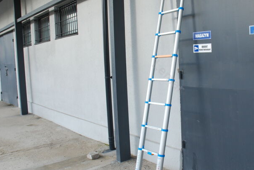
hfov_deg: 49.8
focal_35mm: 38
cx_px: 169
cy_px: 76
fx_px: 268
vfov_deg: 35.1
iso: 250
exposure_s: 1/60
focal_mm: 18
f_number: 8
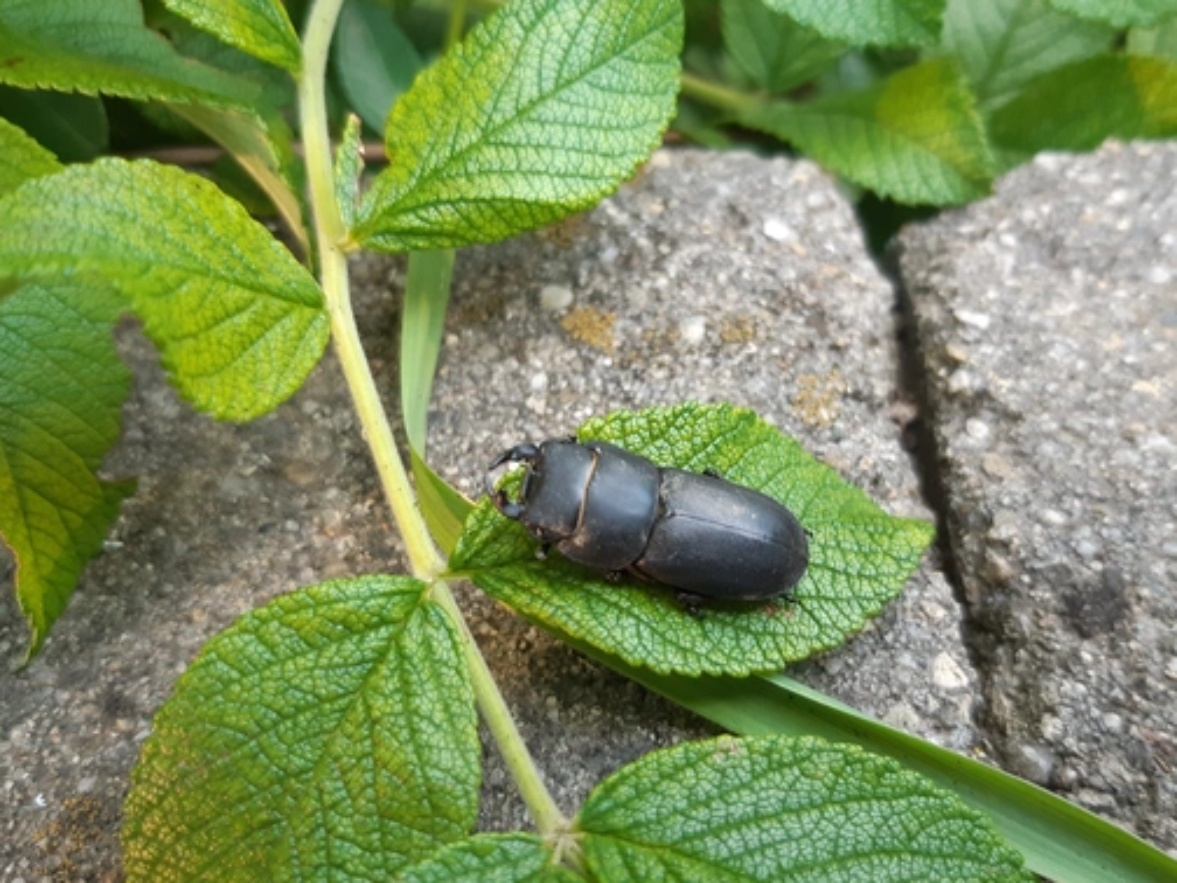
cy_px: 481
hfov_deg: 55.1
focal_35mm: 33
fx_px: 1122
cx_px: 677
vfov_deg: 42.9
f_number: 1.7
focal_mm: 3.93
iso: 80
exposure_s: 1/50
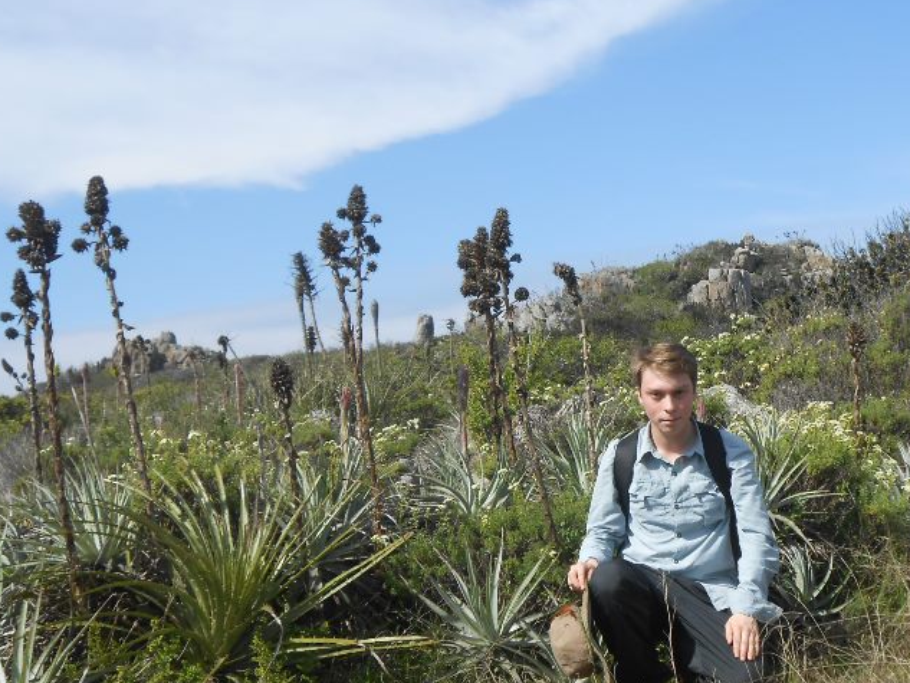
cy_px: 389
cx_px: 512
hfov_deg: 35.5
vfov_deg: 27.0
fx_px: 1420
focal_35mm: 54
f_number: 4.2
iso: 80
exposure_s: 1/640
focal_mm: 6.8
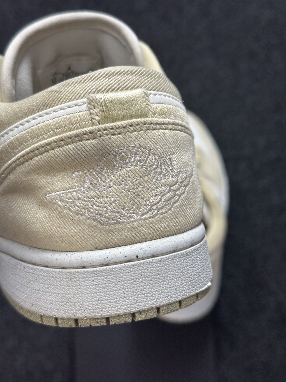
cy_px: 191
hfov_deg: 30.3
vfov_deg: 39.7
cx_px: 143
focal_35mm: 48
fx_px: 529
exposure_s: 1/50
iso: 200
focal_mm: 6.86
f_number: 1.78
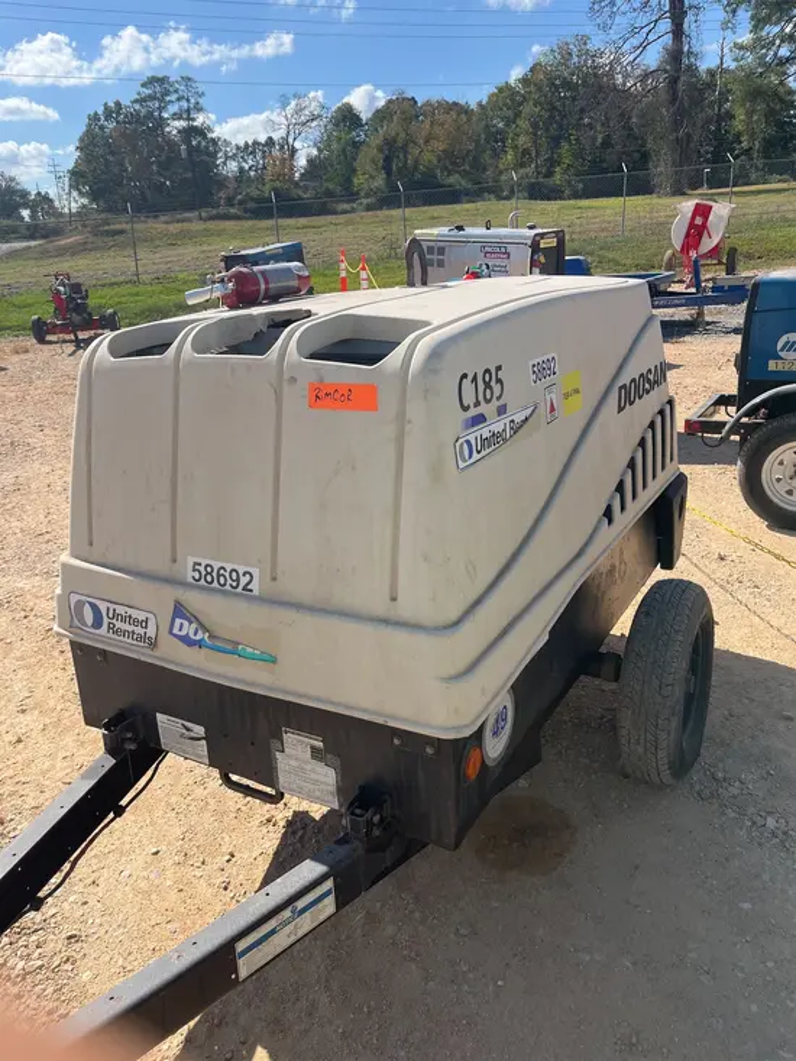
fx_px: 797
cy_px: 530
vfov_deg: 67.3
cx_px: 398
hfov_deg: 53.1
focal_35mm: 26
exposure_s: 1/3215
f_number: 1.6
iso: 50
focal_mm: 5.1
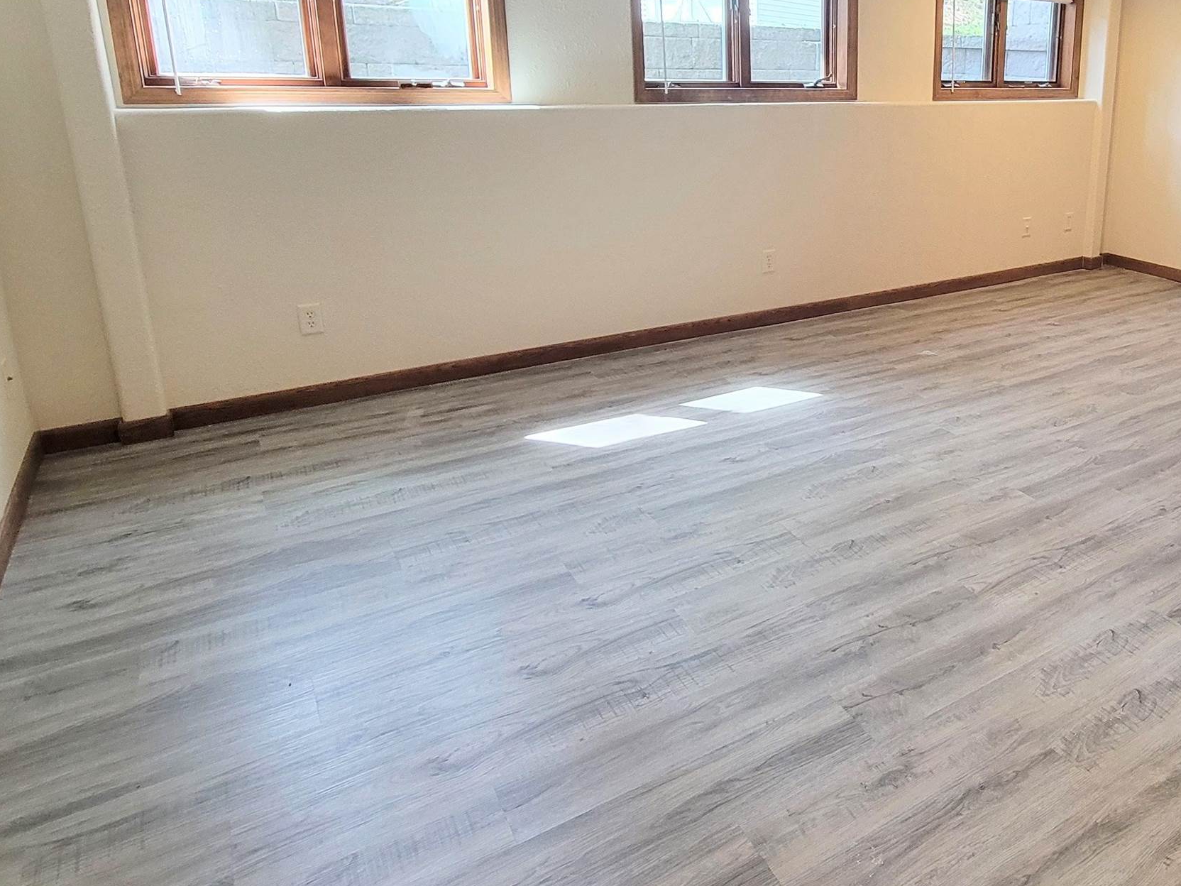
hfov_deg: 66.5
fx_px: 819
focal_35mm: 24
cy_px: 288
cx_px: 904
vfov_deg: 55.5
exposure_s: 1/60
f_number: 2.2
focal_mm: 2.2
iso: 250
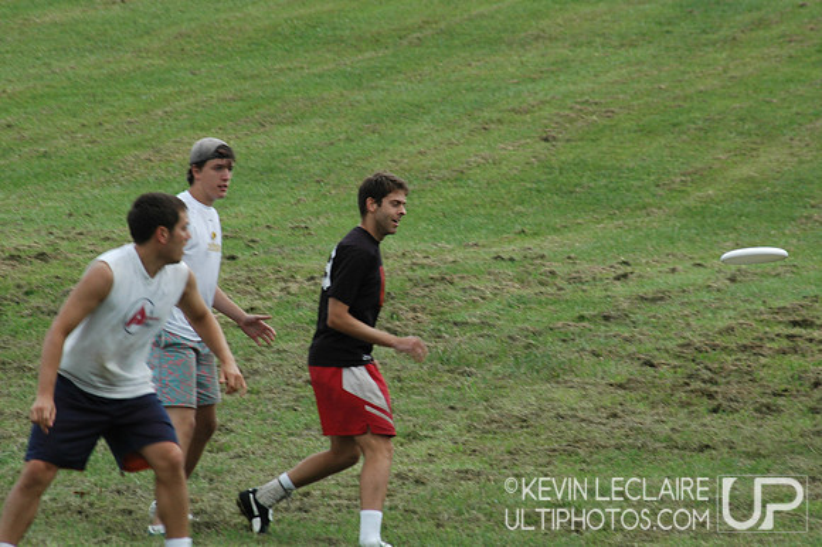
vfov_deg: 3.8
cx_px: 411
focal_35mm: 360
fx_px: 8215
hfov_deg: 5.7
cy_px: 274
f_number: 11
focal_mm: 240
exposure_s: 1/200
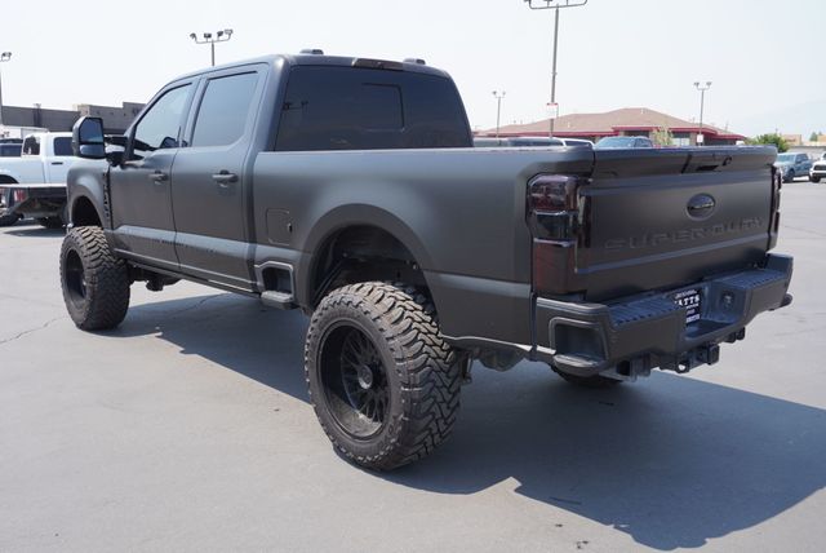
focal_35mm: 32
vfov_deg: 41.8
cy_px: 276
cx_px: 413
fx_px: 723
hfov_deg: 59.4
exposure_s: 1/160
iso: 100
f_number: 6.3
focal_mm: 21
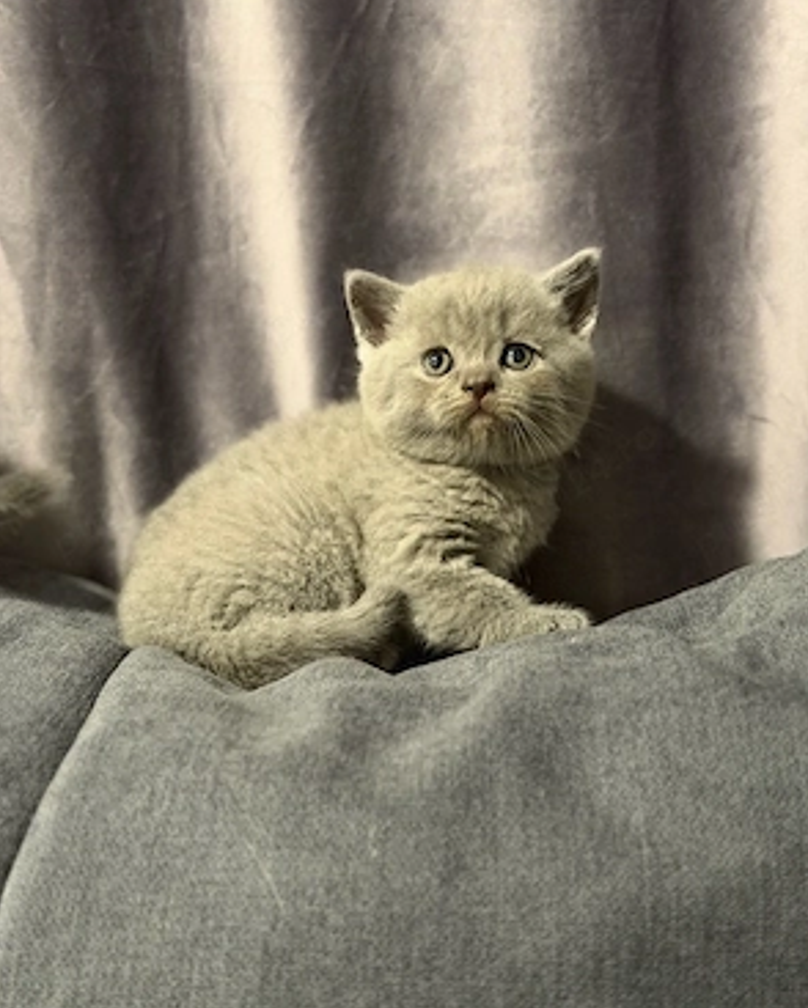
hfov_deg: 29.7
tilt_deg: -8.0
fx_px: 1523
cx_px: 409
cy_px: 525
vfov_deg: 36.6
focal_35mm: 51
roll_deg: -4.2
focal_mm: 6.76
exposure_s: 1/30
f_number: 1.78
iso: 640
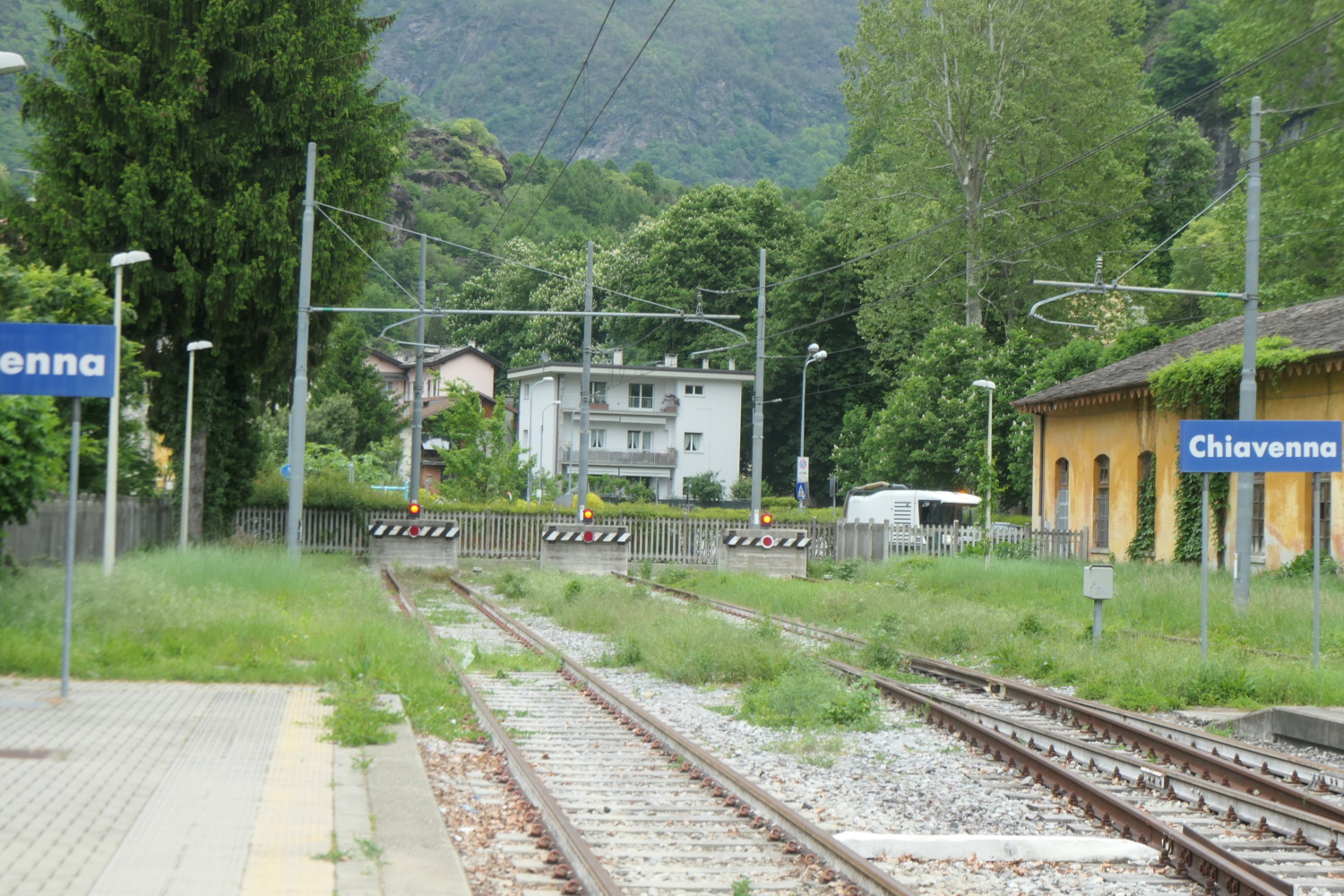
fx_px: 2501
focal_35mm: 67
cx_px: 672
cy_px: 448
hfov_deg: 30.1
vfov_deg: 20.3
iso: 250
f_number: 4.6
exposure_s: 1/80
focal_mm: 24.7
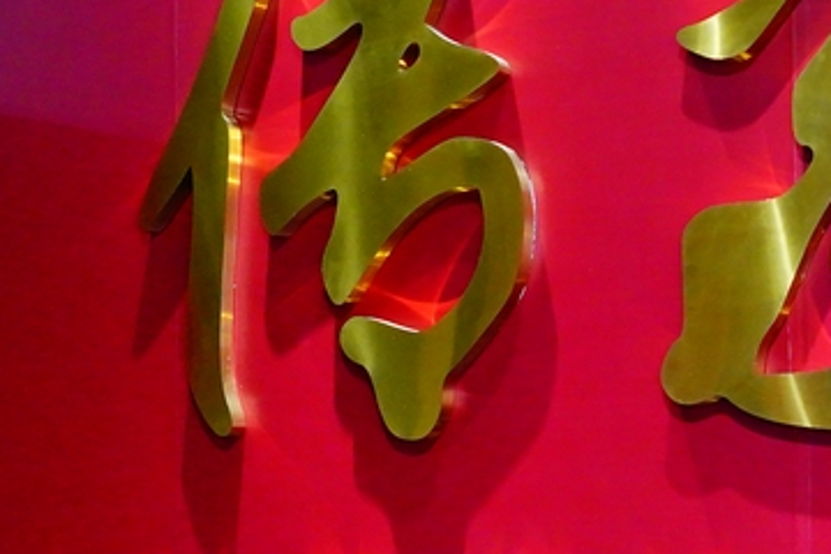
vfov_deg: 13.6
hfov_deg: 20.2
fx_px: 2308
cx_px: 662
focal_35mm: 100
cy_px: 478
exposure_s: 1/60
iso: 1600
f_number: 5
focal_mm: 30
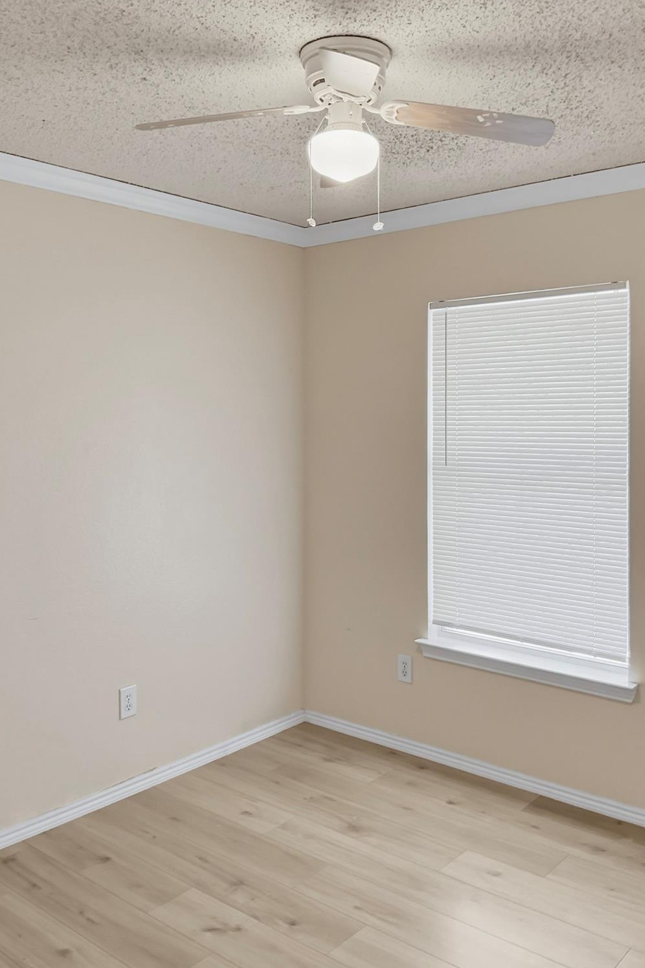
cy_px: 492
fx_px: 833
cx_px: 332
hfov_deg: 42.3
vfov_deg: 60.3
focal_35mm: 31
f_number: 1.8
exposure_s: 1/60
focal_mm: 3
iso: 80
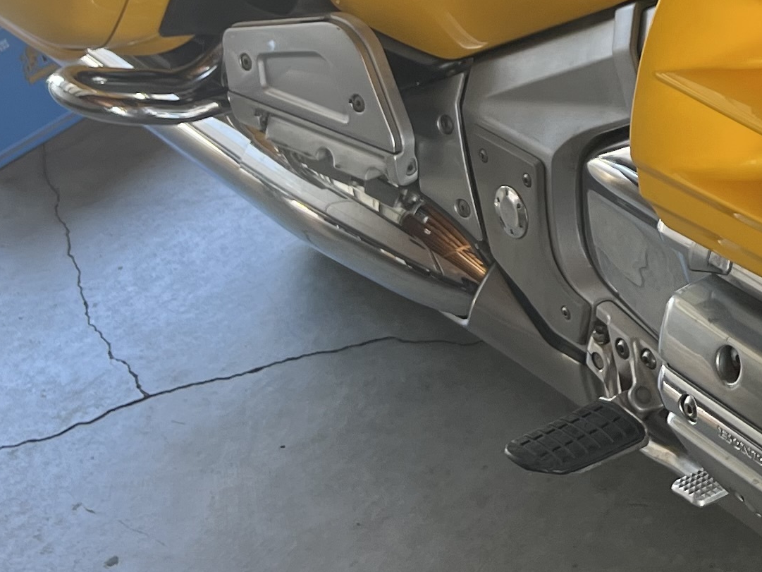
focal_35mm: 97
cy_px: -176
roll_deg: +8.6
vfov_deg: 14.6
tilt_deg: -27.5
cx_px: 827
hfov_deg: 19.4
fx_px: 2135
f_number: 1.5
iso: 64
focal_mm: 5.7
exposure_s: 1/121
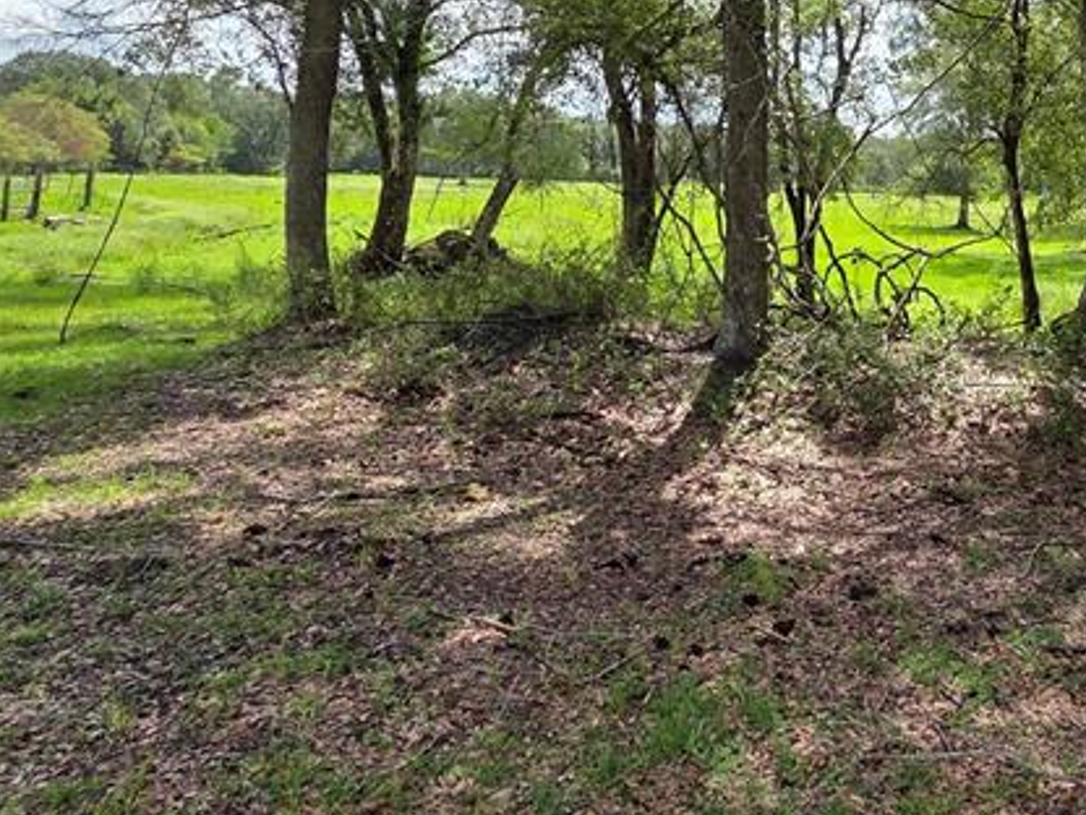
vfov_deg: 41.1
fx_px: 1004
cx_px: 854
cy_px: 99
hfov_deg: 53.4
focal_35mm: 32
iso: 50
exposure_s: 1/1011
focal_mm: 2.2
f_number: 2.2
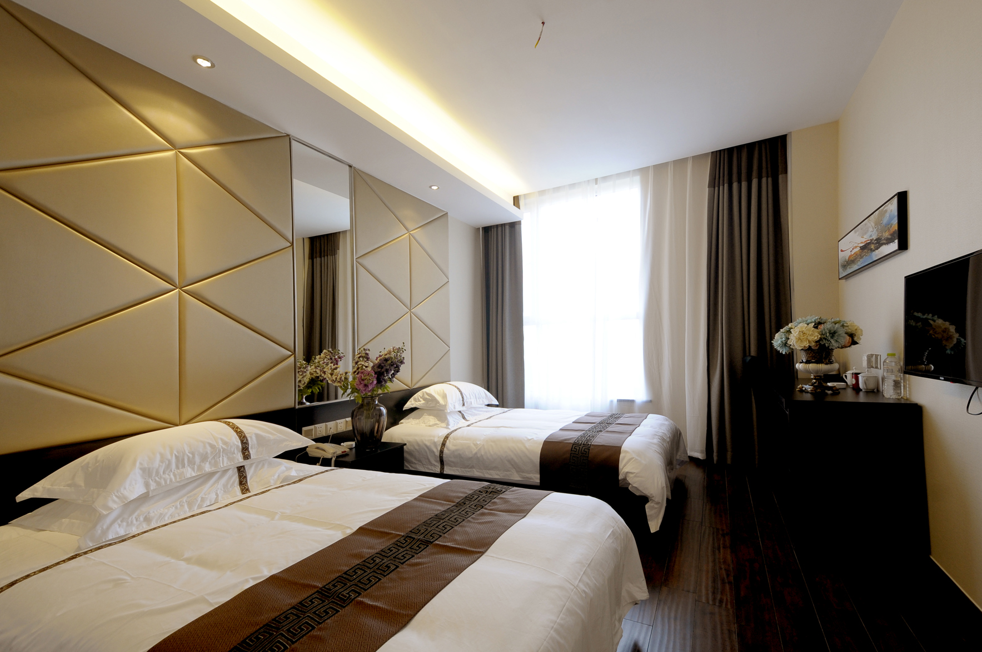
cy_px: 326
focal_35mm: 15
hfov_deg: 100.5
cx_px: 491
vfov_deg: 77.2
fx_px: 409
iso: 200
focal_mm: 10
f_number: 6.3
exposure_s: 1/8
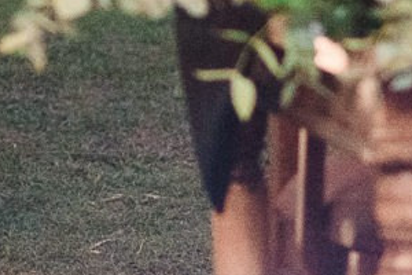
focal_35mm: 581
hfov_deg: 3.5
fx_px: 6649
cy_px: -294
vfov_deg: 2.4
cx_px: -404
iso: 1250
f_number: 2.5
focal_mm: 85
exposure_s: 1/125
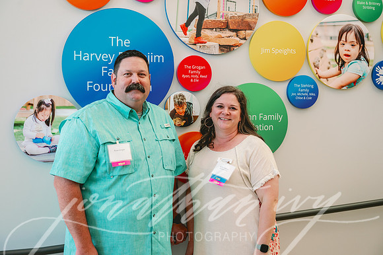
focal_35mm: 47
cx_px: 192
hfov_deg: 41.9
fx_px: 500
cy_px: 128
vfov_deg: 28.6
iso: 1000
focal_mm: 47
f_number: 4
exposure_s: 1/200
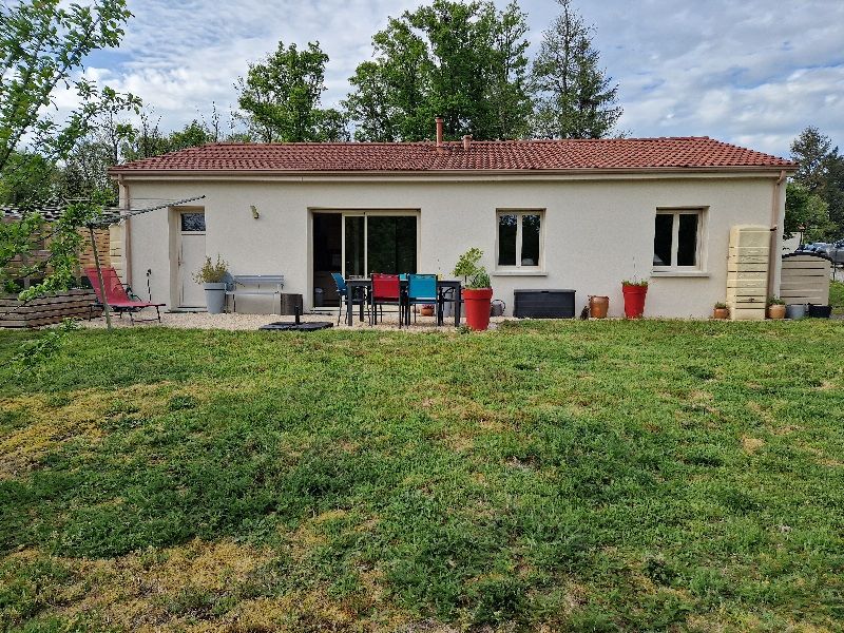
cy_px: 316
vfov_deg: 58.9
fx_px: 561
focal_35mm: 23
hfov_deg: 73.9
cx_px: 422
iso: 50
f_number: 1.8
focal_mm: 5.4
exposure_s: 1/667
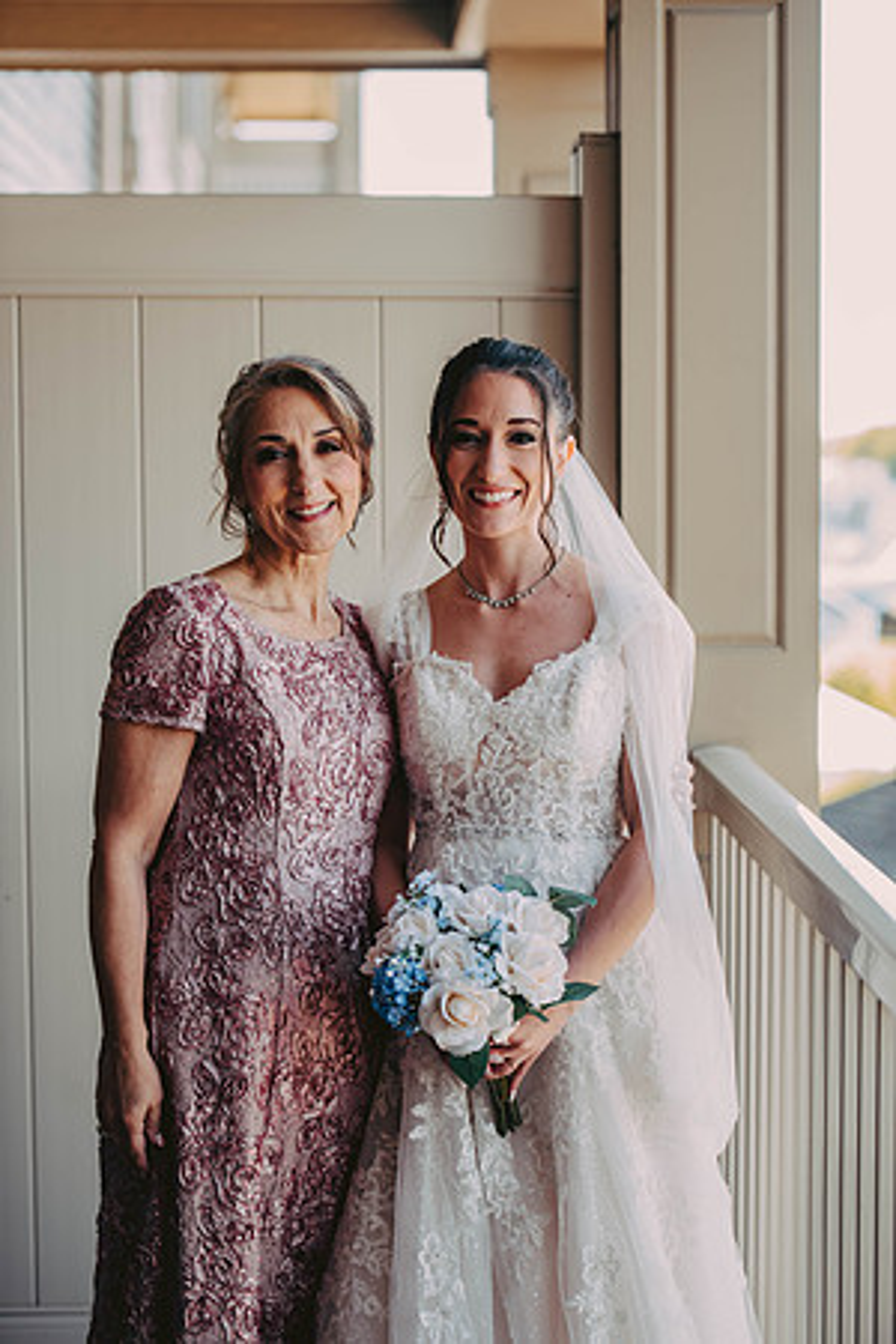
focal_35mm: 86
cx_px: 448
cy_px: 672
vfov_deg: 23.6
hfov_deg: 15.9
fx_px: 3210
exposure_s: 1/320
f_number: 2.8
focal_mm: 86
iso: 320
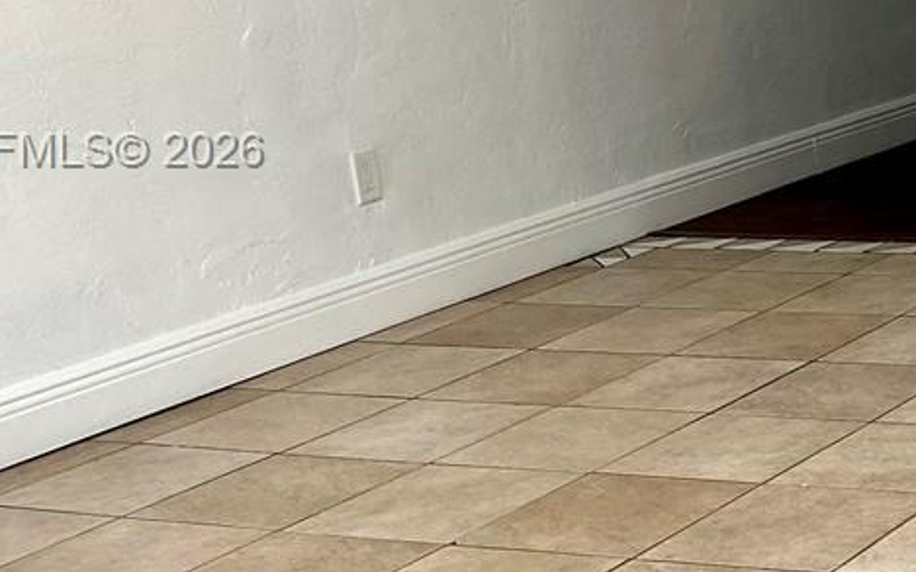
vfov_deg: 14.9
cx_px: 1219
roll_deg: +4.0
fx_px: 2171
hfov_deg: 21.4
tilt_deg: -10.9
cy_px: 153
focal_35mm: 87
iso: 160
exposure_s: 1/60
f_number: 1.78
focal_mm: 6.86
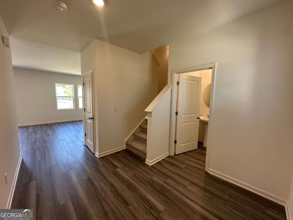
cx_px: 146
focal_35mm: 14
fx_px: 119
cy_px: 110
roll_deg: -0.5
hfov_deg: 102.1
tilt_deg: -5.9
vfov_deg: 85.7
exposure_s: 1/120
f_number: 2.2
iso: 200
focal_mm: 2.22
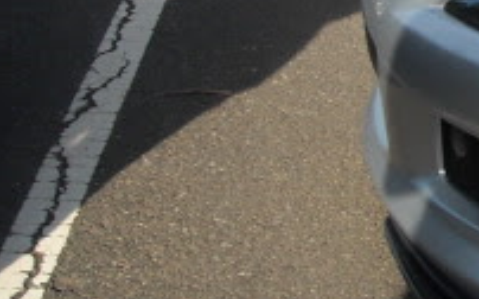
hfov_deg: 13.2
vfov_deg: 8.6
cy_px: -206
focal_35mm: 147
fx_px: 1918
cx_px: 771
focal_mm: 5.7
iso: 91
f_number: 5.6
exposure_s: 1/250
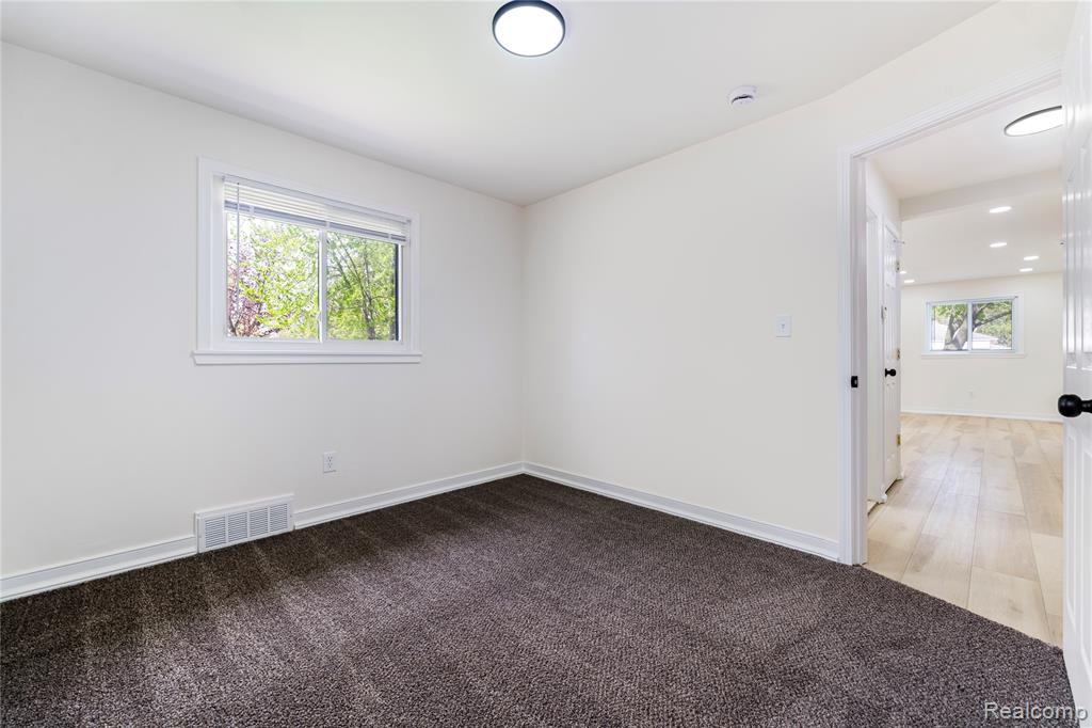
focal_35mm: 14
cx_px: 546
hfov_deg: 104.3
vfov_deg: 81.2
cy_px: 364
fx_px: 425
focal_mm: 14
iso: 100
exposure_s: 1/250
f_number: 8
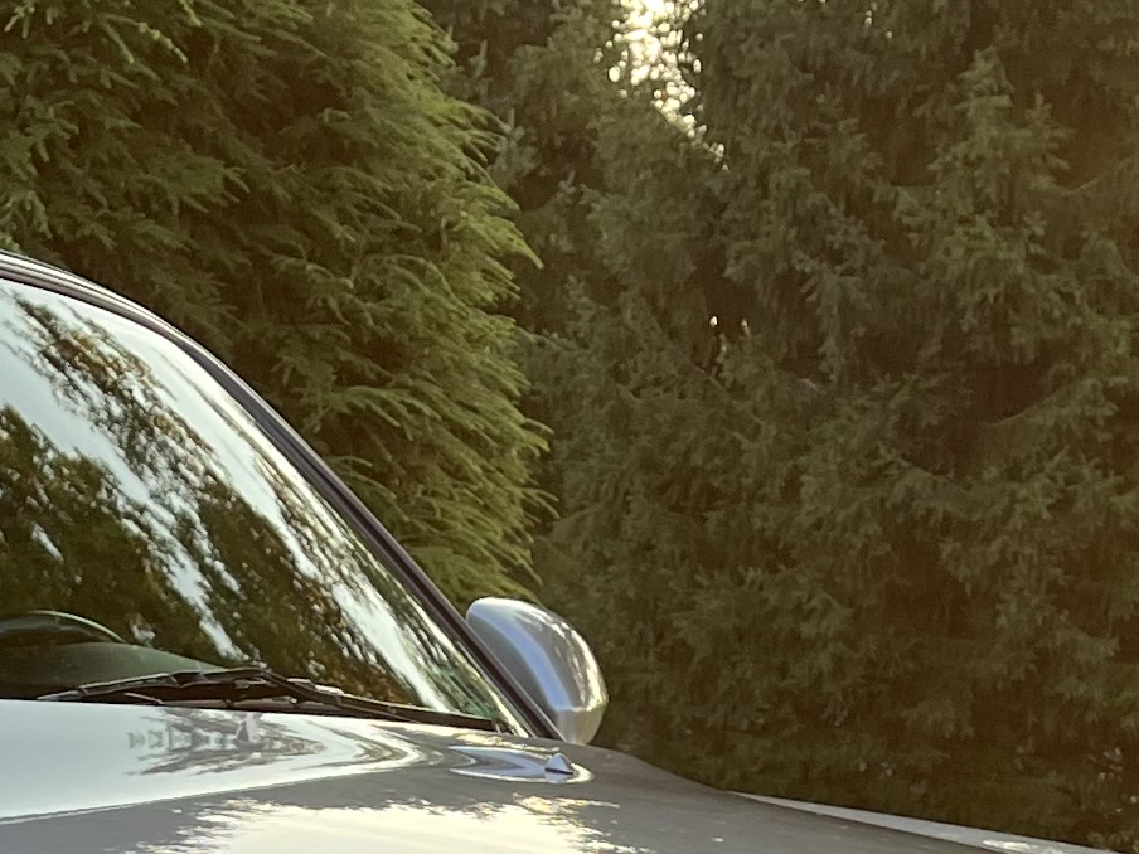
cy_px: 1640
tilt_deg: -13.4
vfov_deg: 11.6
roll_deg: -1.7
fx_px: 3817
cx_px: 210
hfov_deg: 16.8
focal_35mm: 116
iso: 50
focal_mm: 5.1
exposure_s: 1/163
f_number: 1.6
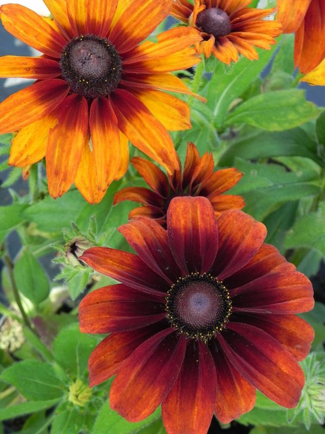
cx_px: 162
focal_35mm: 75
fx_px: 939
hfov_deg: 19.6
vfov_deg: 26.0
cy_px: 217
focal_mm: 13.4
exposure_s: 1/160
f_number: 4.5
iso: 160
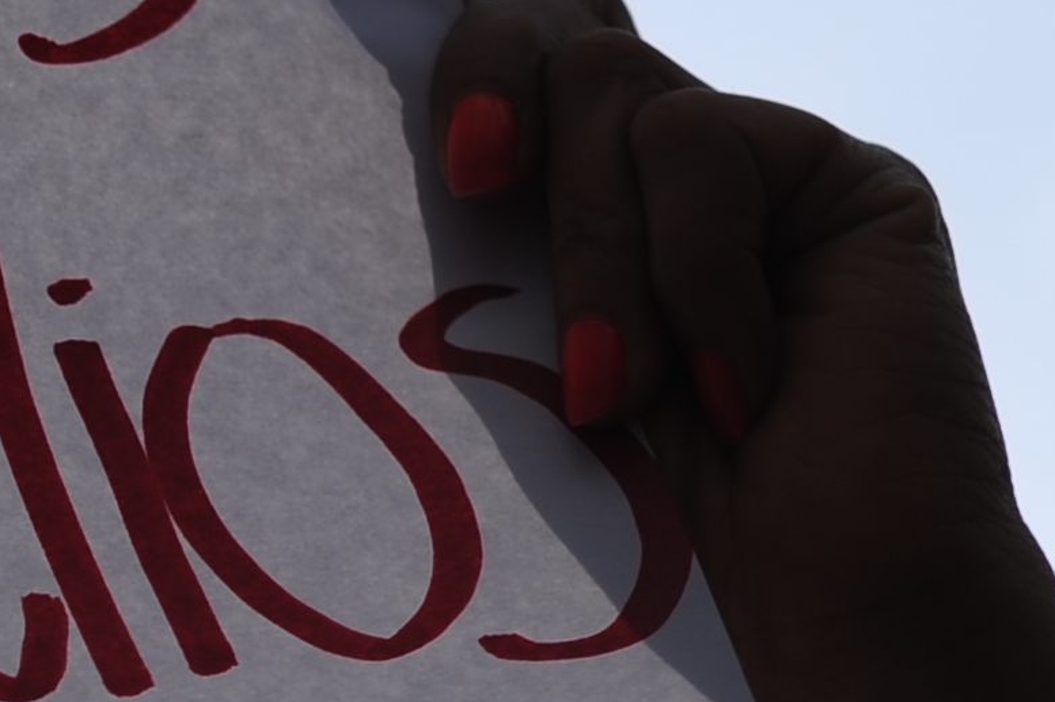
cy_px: 1160
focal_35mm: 274
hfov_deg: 7.3
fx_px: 8024
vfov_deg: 5.0
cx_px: -827
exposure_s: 1/8000
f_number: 2.2
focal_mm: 50
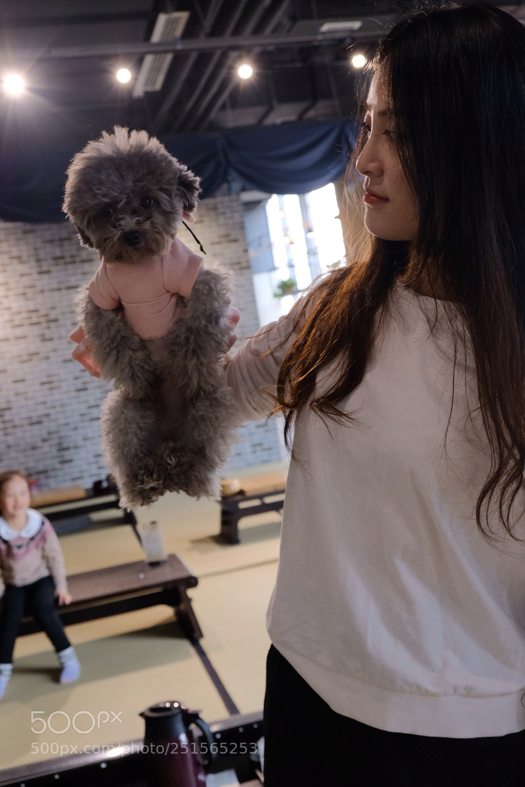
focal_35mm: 40
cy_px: 394
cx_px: 262
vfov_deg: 48.5
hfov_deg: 33.4
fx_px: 875
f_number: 4.5
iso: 2000
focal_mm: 26.5
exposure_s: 1/60
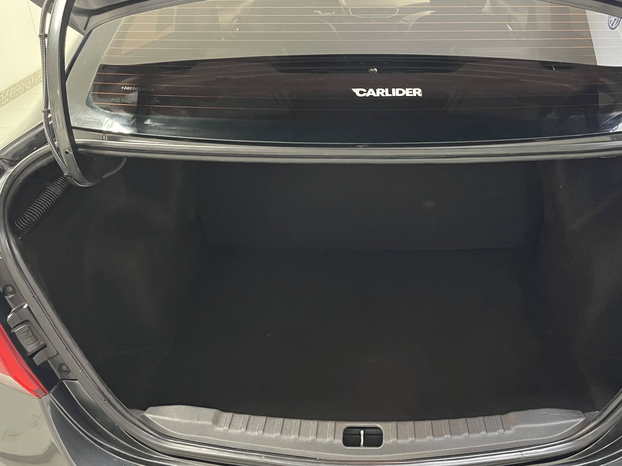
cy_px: 256
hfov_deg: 52.3
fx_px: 629
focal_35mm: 35
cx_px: 367
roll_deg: +0.2
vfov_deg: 40.7
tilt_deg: -31.1
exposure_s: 1/30
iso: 1000
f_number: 1.6
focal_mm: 5.1
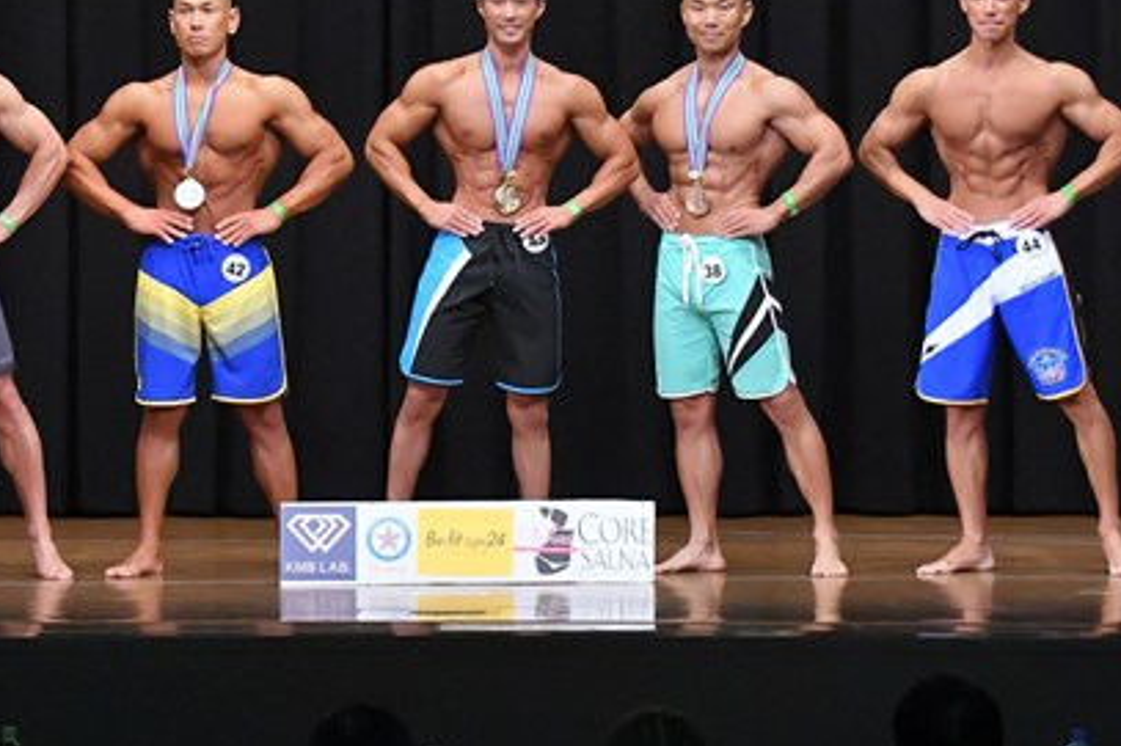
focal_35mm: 223
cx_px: 340
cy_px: 146
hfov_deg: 9.2
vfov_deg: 6.1
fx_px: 6941
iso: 8000
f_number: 5.6
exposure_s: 1/400
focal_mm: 78
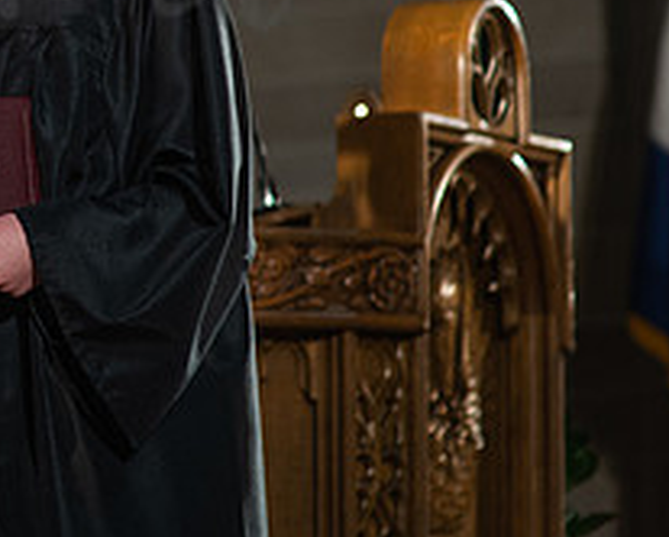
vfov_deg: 6.9
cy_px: -74
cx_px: -217
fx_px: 4420
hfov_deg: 8.5
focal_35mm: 223
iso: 1250
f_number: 2.5
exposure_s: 1/320
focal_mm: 85
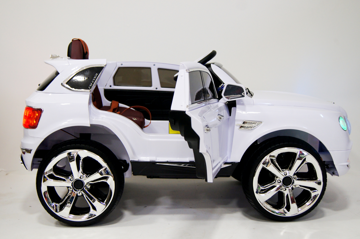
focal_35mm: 45
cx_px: 180
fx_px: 450
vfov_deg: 29.8
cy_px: 120
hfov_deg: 43.6
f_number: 4.5
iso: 800
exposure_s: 1/50
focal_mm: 30
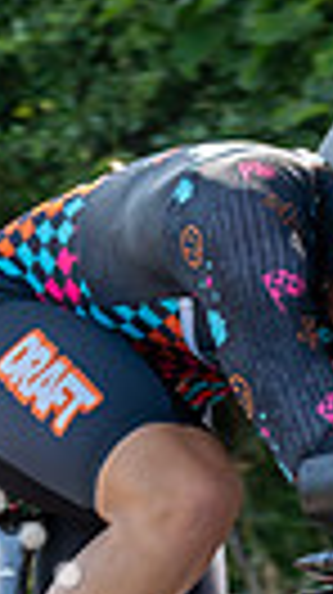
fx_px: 8184
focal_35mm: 520
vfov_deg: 4.2
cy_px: 588
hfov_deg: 2.3
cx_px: 412
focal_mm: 95
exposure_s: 1/800
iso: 640
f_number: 3.5
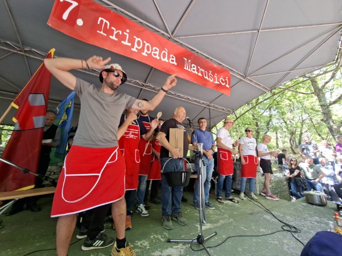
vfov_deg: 89.9
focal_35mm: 13
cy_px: 128
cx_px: 171
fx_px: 128
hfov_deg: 106.2
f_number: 2.2
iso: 40
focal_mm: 1.74
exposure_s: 1/50
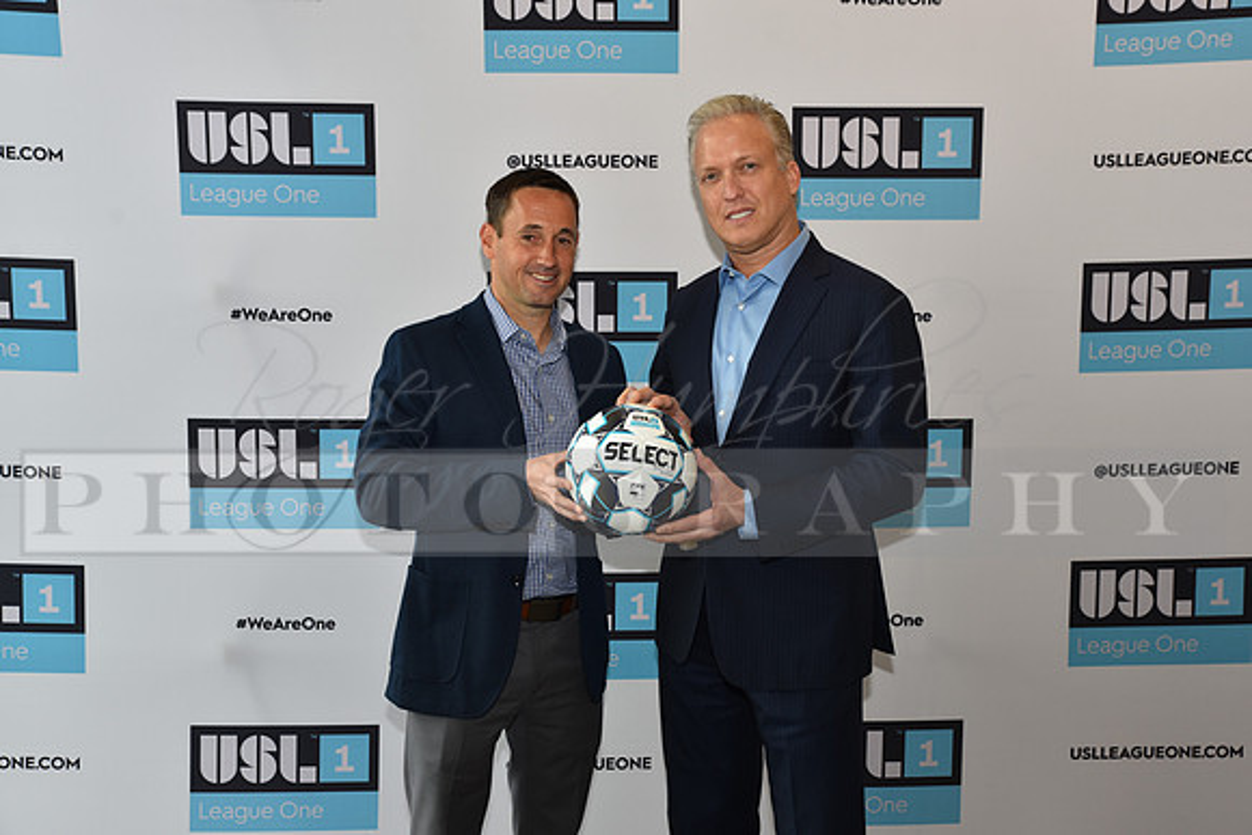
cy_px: 418
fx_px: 1461
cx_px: 626
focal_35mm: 42
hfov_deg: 46.4
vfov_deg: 31.9
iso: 400
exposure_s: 1/60
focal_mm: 42
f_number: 5.6
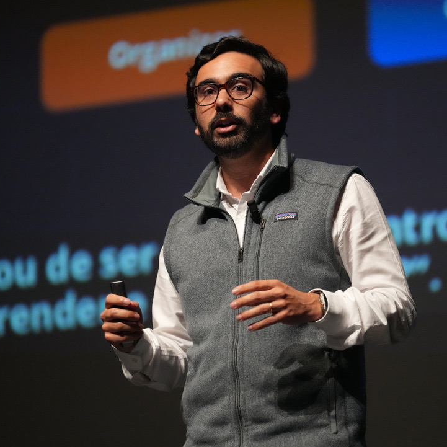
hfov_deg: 6.8
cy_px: 224
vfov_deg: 6.8
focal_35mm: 256
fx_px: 3740
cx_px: 258
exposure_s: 1/500
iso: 6400
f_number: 2.8
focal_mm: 200
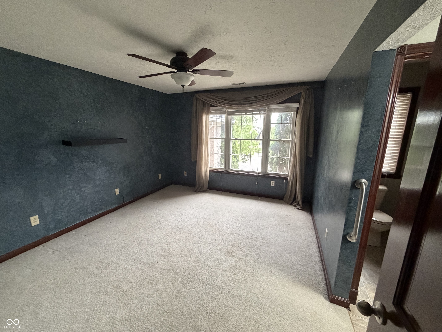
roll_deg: -0.6
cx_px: 221
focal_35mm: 14
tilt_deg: -12.3
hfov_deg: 102.1
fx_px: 179
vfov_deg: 85.7
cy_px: 166
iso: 500
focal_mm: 2.22
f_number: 2.2
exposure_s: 1/60
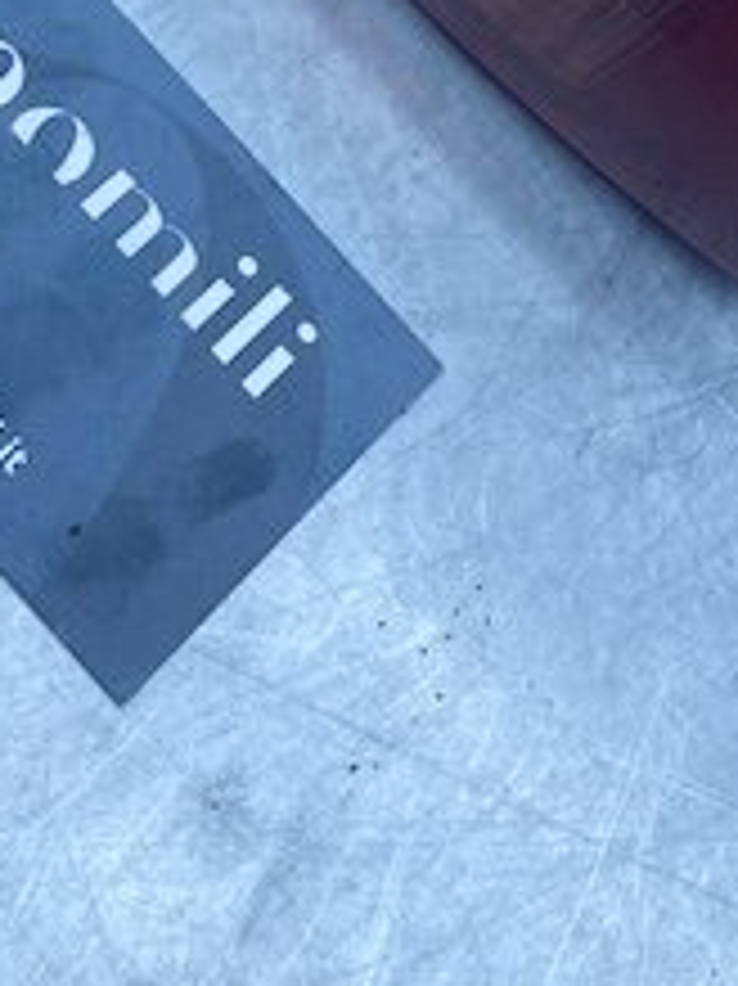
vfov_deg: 23.0
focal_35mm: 76
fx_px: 2162
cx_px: 590
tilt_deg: -54.2
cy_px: -270
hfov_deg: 19.2
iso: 32
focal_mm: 4.25
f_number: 1.8
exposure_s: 1/839
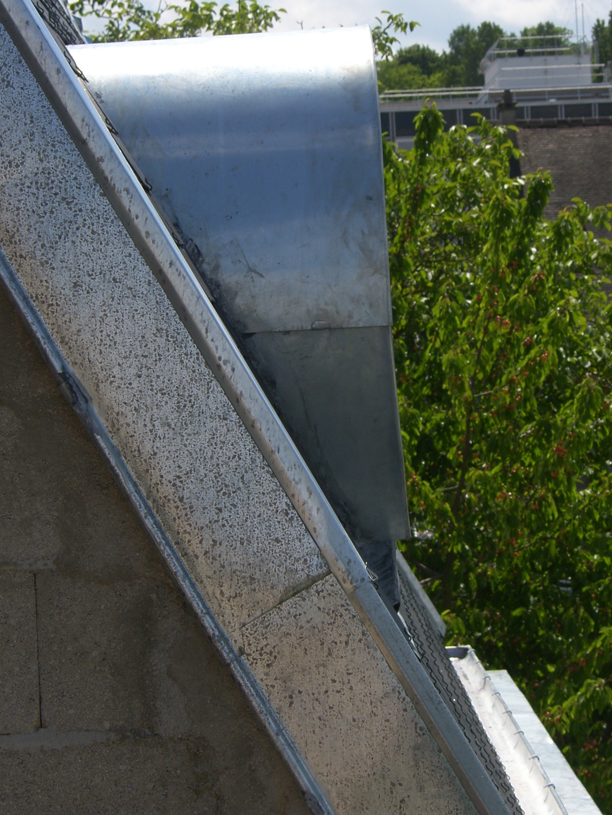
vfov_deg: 14.7
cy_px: 314
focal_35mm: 134
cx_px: 316
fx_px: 3159
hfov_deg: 11.1
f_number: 5.6
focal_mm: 25.7
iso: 50
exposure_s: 1/500
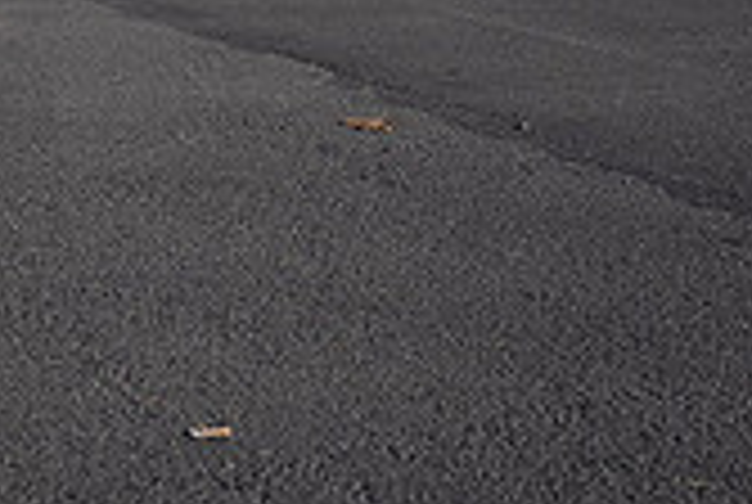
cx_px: -5
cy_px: -326
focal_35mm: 59
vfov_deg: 19.1
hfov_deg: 31.3
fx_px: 1235
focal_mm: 17
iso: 125
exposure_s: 1/1000
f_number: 7.1
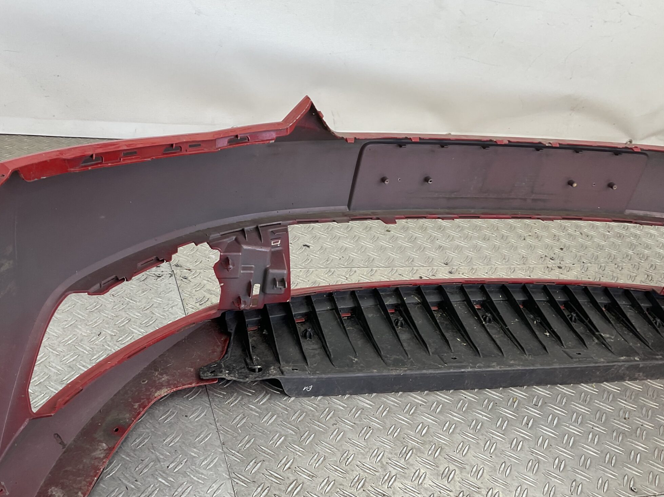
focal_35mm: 38
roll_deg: -11.9
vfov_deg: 37.5
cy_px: 308
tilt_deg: -35.1
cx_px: 249
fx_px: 729
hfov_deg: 48.5
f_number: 1.8
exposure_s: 1/120
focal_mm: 3
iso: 25
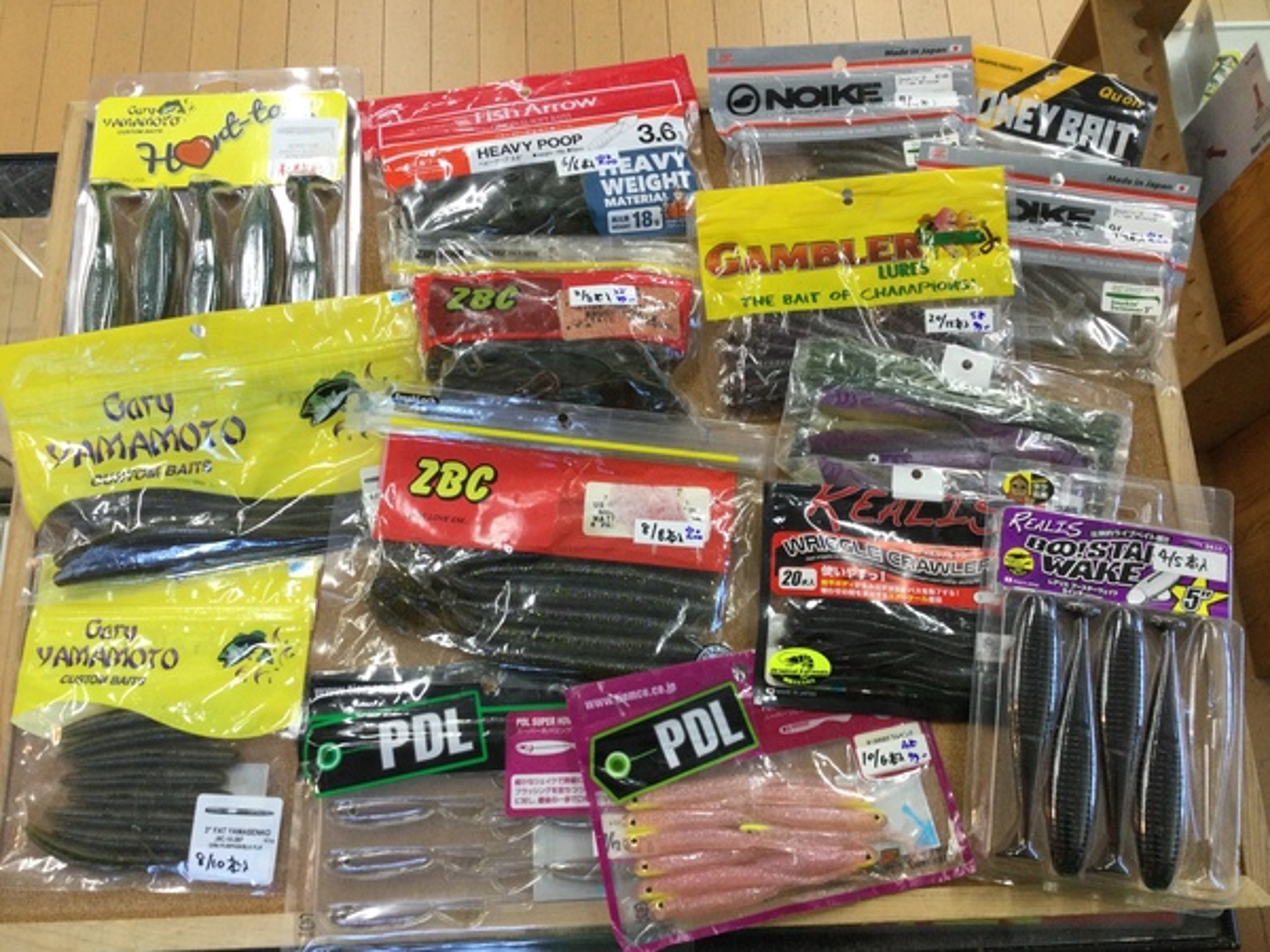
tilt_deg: -73.1
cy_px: 476
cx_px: 635
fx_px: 1137
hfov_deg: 58.4
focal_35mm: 31
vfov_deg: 45.4
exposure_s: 1/30
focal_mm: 3.3
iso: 32
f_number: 2.4
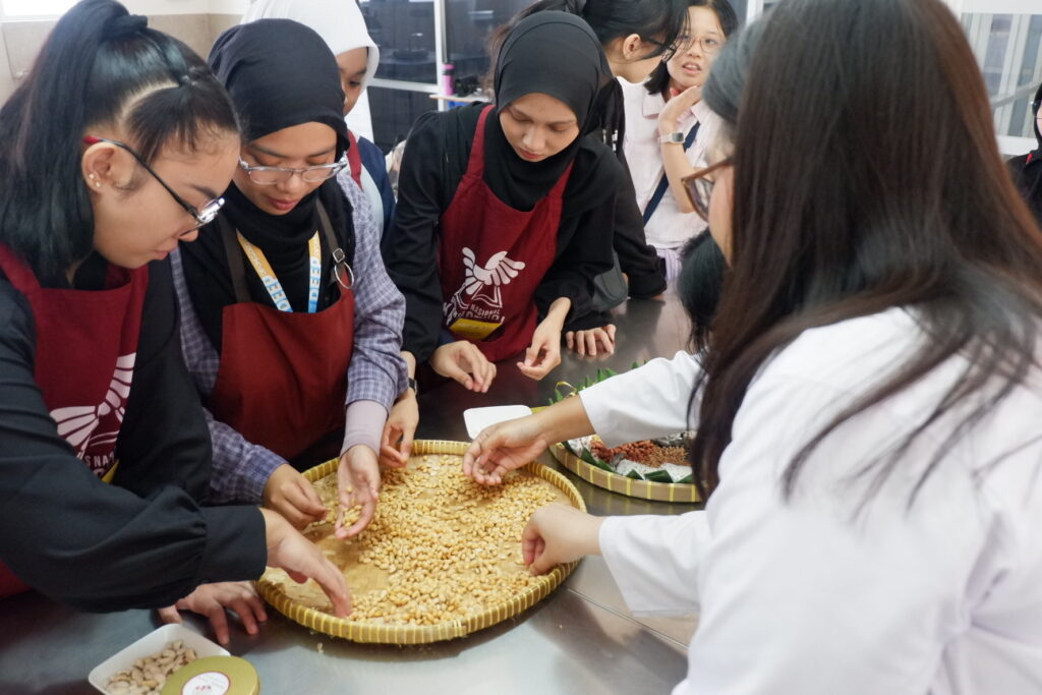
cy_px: 348
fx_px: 868
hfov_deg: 61.9
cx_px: 521
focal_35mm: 30
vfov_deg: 43.6
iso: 3200
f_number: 3.8
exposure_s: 1/140
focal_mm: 20.1
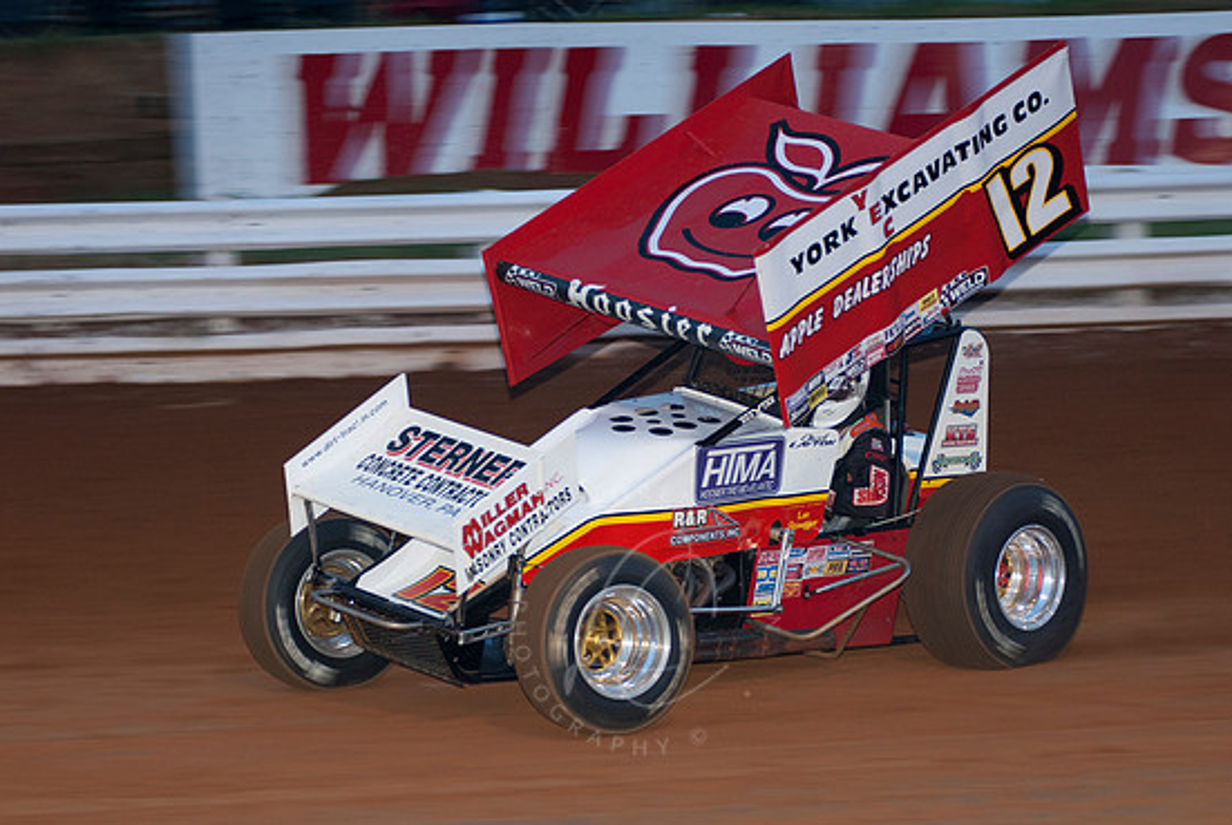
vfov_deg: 9.2
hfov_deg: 13.7
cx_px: 644
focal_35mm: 150
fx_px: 5140
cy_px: 411
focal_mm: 95
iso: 250
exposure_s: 1/320
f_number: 3.2
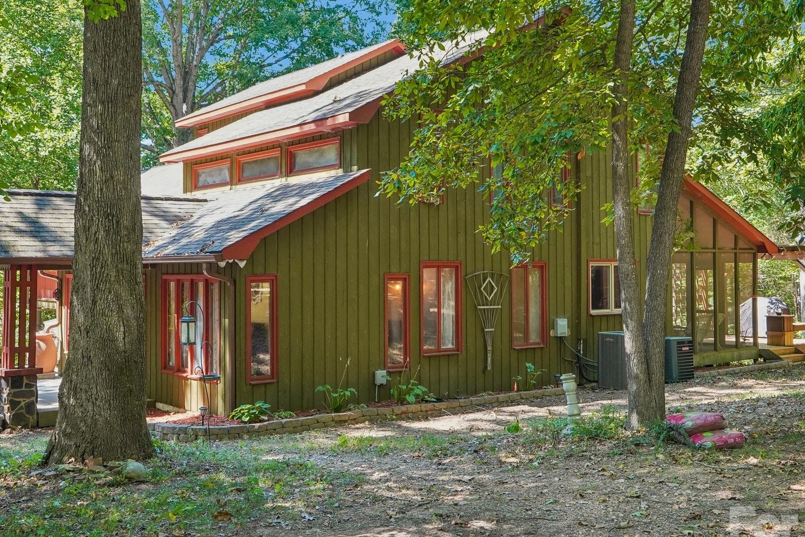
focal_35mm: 40
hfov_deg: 48.4
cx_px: 360
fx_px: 894
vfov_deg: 33.4
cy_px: 251
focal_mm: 20
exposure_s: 1/20
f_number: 8
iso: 400
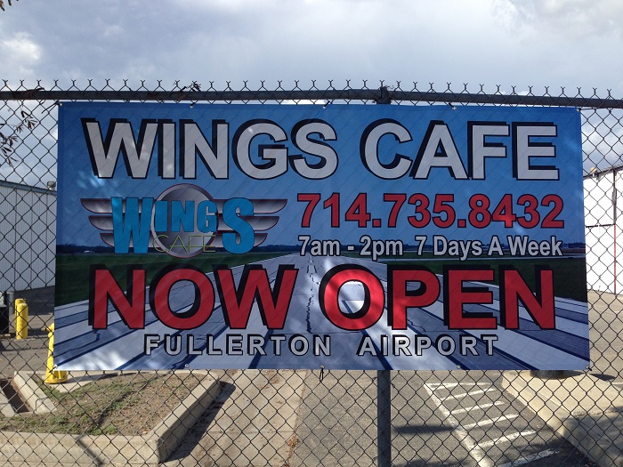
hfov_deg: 55.4
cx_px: 312
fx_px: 594
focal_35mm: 33
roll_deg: -1.4
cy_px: 234
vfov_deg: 42.9
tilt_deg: +1.9
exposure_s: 1/1391
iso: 50
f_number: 2.4
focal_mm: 4.12
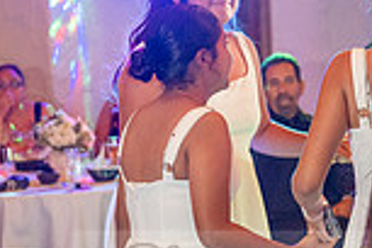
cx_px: 284
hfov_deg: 13.8
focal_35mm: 148
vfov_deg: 9.2
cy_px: 288
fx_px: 1529
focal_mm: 39
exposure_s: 1/160
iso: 1600
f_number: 2.8
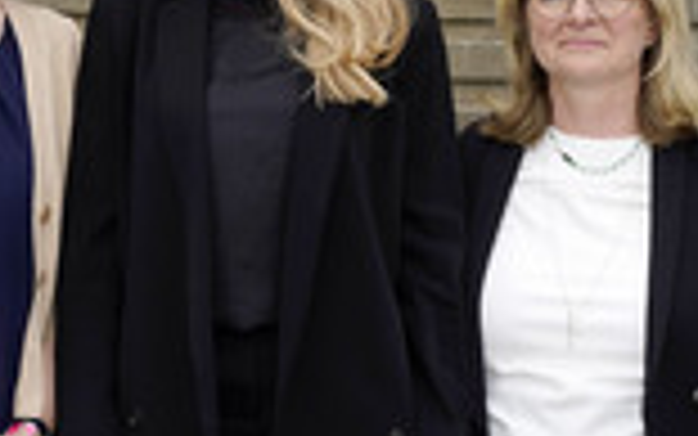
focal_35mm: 110
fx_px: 2093
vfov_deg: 11.9
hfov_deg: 18.9
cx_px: 250
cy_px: 117
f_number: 5.6
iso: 100
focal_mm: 37
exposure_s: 1/200
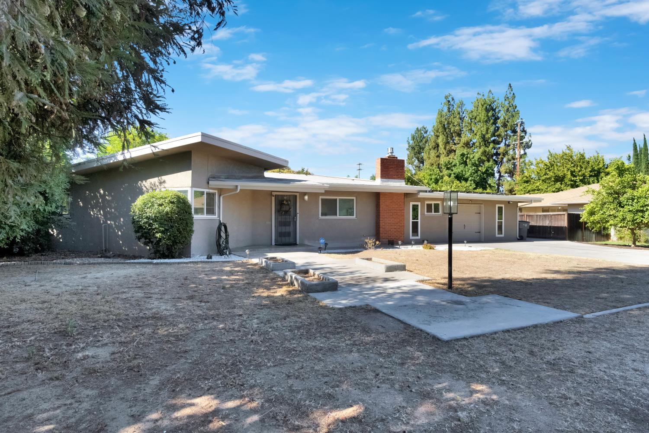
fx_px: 324
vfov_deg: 67.4
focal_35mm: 18
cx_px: 324
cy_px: 216
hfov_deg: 90.0
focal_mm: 12
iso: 400
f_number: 8
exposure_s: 1/500
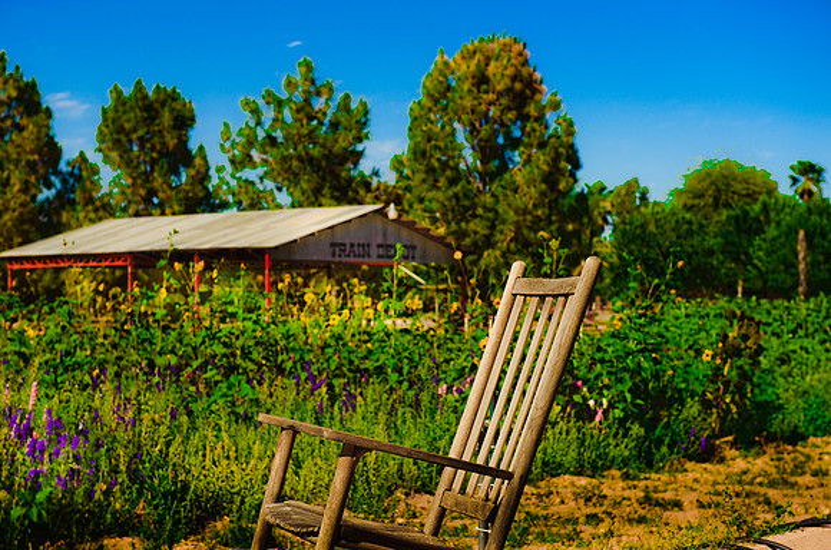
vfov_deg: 19.4
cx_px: 416
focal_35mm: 70
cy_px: 275
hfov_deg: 28.9
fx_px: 1612
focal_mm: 70
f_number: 6.3
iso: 200
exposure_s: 1/1250
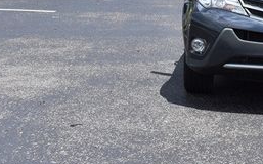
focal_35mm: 122
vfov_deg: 10.5
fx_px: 873
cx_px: 301
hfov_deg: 16.5
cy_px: -47
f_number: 8
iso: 100
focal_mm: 32
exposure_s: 1/250
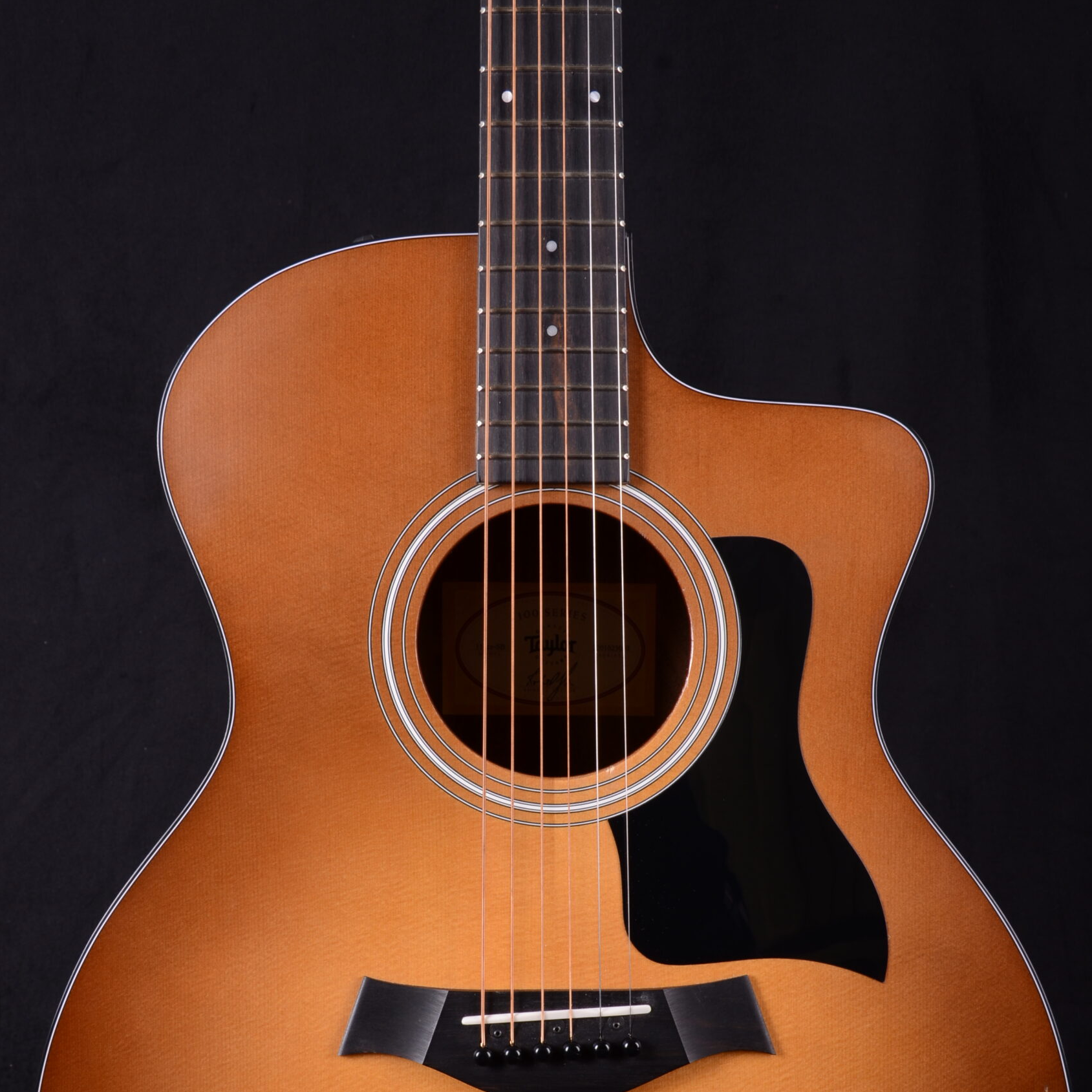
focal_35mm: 54
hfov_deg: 31.6
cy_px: 826
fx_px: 1927
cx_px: 546
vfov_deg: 31.1
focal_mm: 28
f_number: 13
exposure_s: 1/200
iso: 200
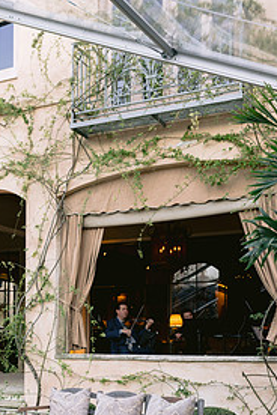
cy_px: 322
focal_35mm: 57
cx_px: 95
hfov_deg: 23.7
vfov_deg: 34.2
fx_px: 658
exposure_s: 1/100
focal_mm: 35
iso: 400
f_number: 4
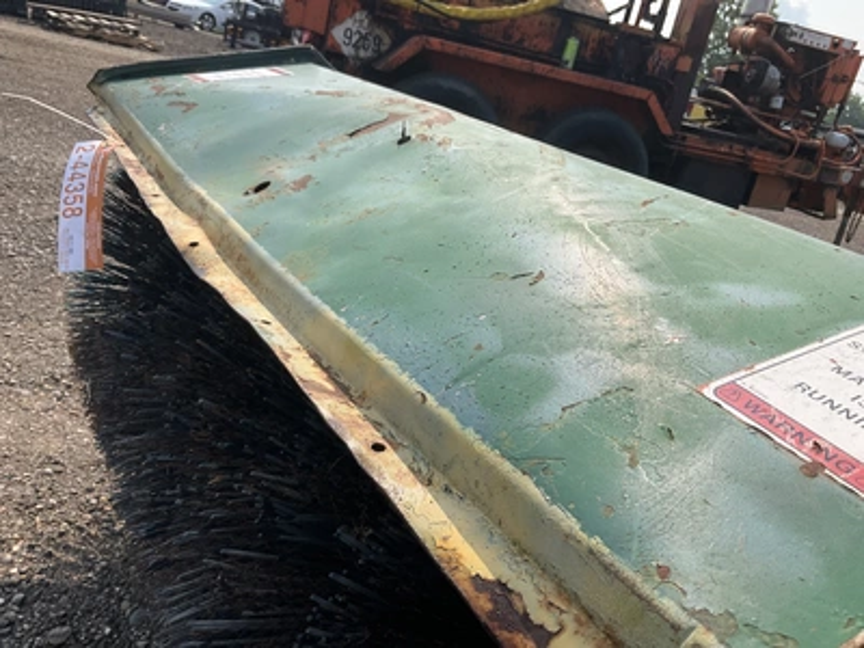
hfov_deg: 61.7
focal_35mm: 29
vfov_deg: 48.2
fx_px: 724
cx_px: 432
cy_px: 324
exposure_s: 1/1848
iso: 25
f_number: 1.8
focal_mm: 3
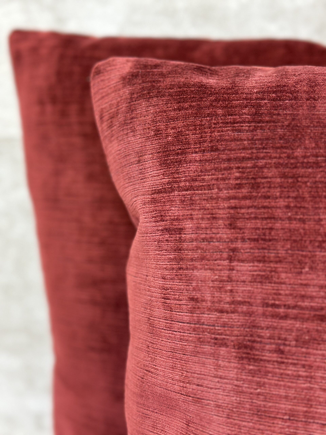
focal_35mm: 48
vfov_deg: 39.7
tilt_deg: -18.9
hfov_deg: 30.3
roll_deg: +3.0
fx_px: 603
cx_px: 163
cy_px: 218
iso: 160
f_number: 1.78
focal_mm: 6.86
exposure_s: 1/60
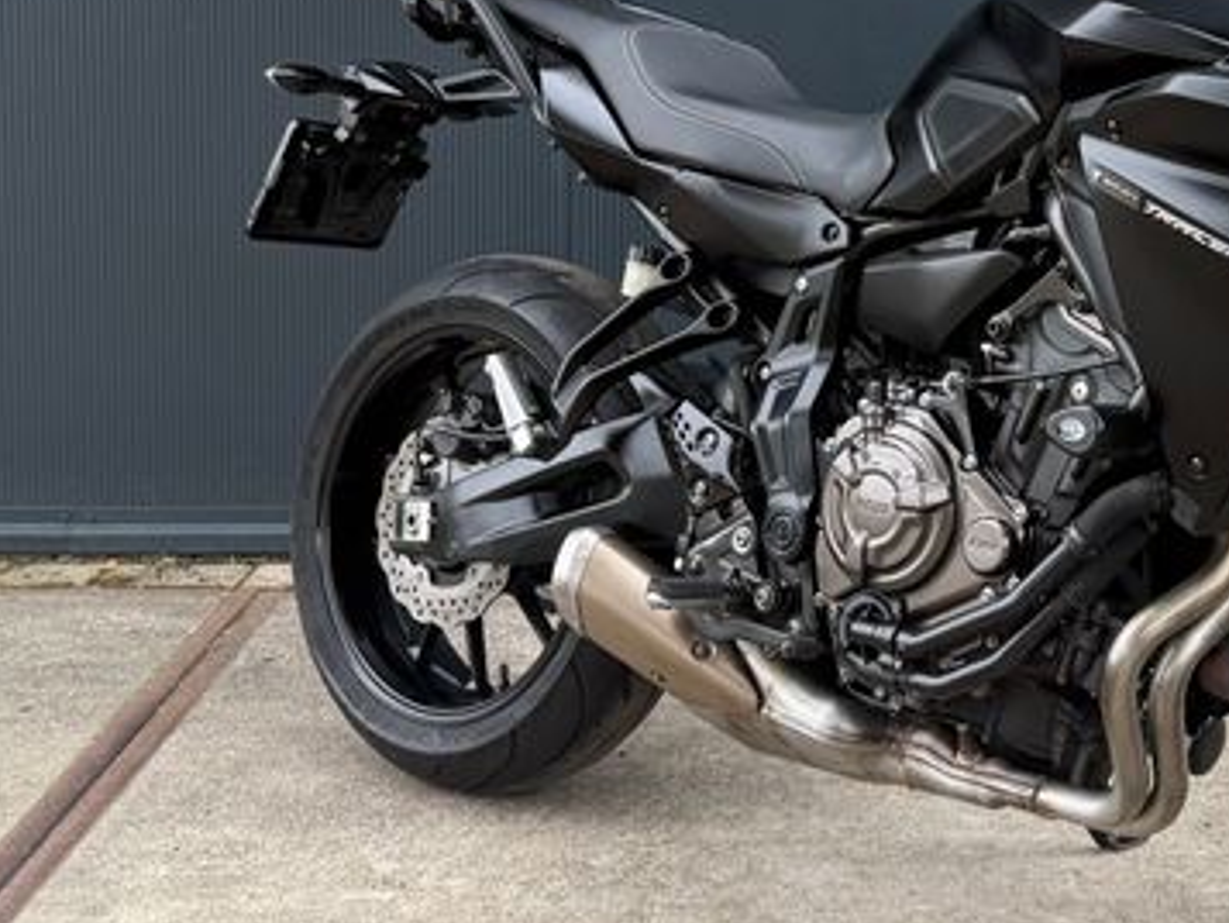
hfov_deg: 41.7
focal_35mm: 43
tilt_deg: -4.9
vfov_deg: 33.6
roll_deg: -1.1
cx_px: 1005
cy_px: 389
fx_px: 1527
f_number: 1.78
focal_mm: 6.76
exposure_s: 1/121
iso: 100
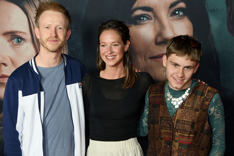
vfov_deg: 16.6
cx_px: 117
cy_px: 78
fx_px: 533
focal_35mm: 82
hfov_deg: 24.8
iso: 1250
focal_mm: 82
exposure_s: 1/100
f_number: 6.3
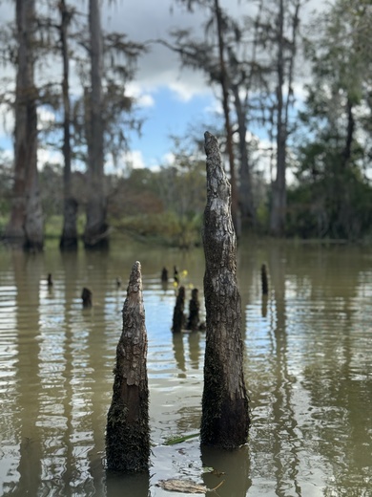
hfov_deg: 30.3
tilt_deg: -2.3
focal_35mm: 48
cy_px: 248
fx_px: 688
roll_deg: +0.4
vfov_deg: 39.7
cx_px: 186
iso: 64
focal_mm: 6.86
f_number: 1.78
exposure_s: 1/1114
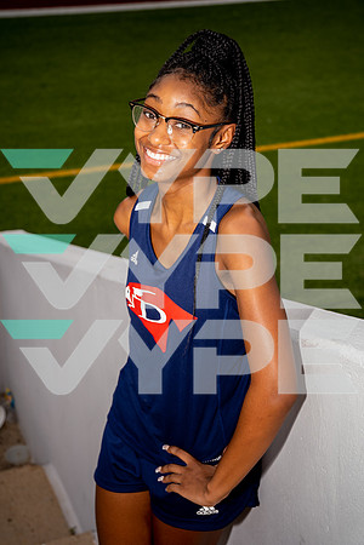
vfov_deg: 28.8
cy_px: 272
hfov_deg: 19.5
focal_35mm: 70
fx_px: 1062
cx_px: 182
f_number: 6.3
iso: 80
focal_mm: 70
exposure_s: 1/250
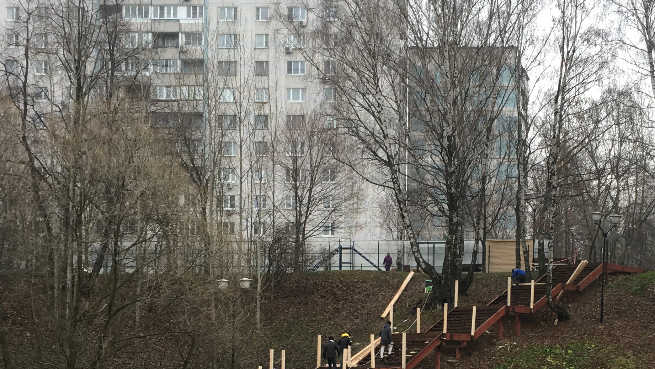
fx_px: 1060
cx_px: 435
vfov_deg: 19.2
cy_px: 364
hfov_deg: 34.0
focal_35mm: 61
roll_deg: +0.2
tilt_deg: +2.2
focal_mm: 4.15
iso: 32
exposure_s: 1/100
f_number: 2.2
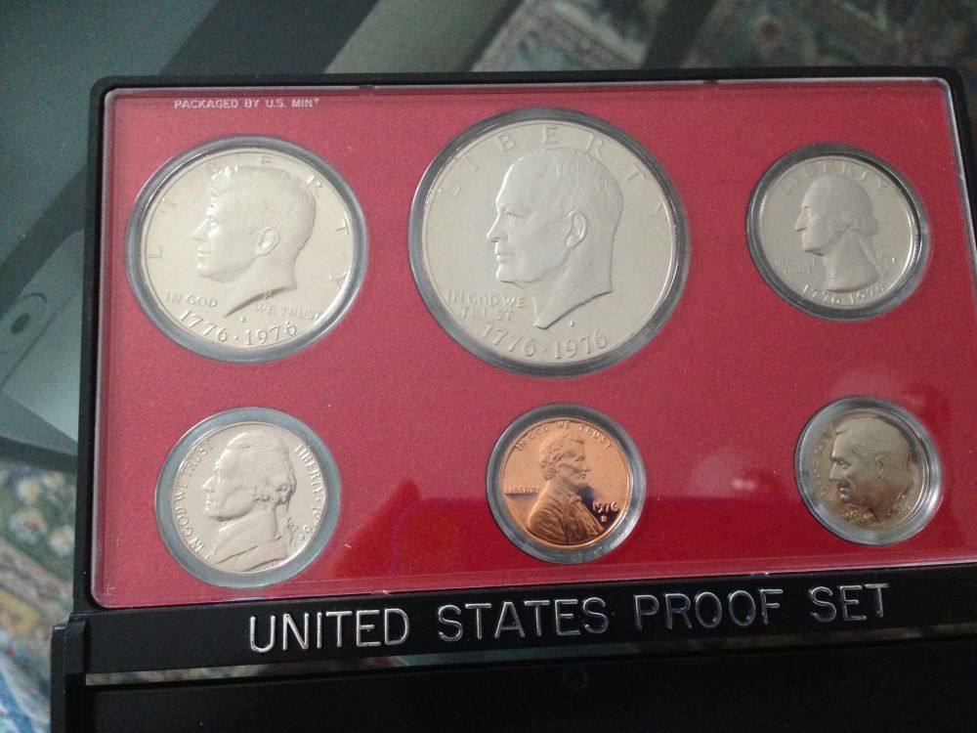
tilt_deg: -79.3
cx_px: 488
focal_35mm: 33
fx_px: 931
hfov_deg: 55.4
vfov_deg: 42.9
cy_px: 366
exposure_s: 1/20
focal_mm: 4.12
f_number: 2.4
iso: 400
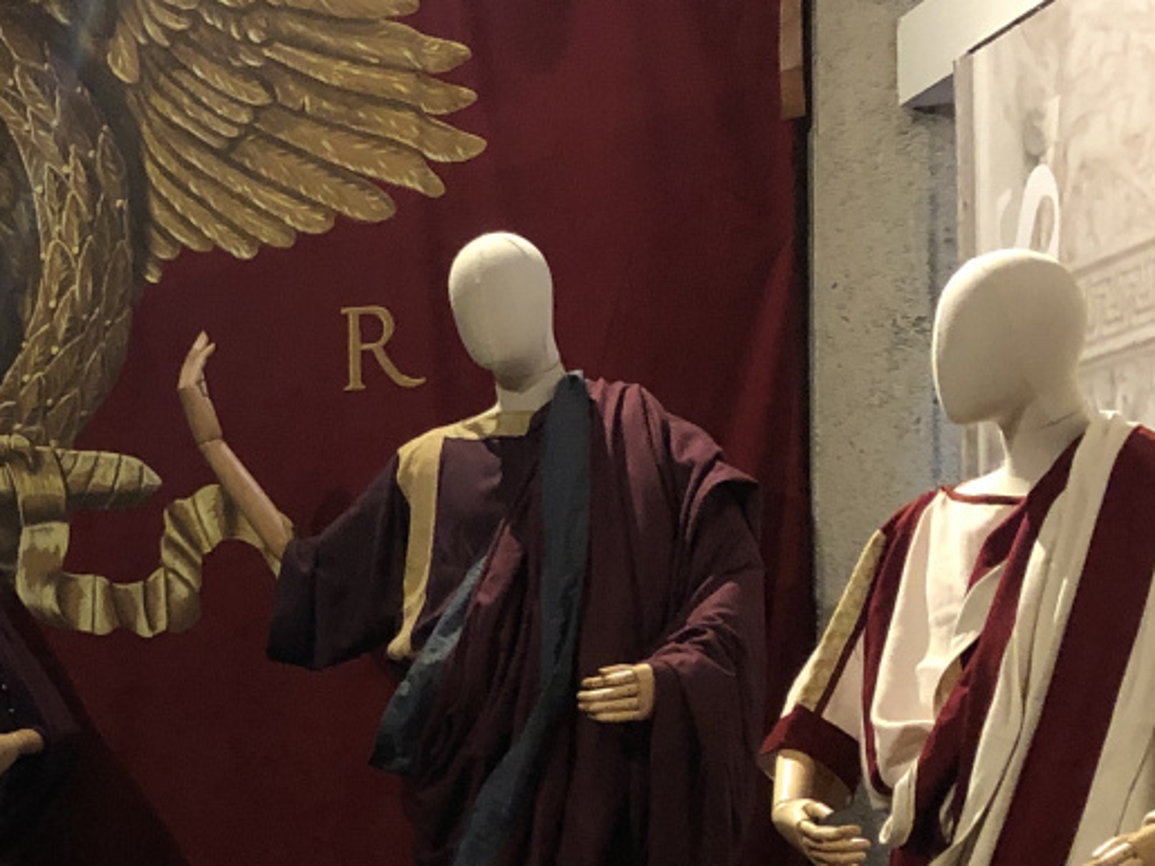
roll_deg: +0.3
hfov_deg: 22.1
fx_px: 2902
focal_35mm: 87
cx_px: 170
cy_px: 790
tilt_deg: +0.0
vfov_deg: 16.7
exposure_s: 1/13
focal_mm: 3.99
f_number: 1.8
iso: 100
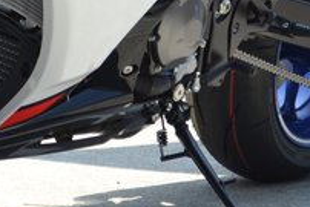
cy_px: -136
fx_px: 2456
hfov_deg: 7.2
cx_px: -8
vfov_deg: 4.8
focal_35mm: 285
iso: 100
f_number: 7.1
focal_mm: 48
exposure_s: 1/200
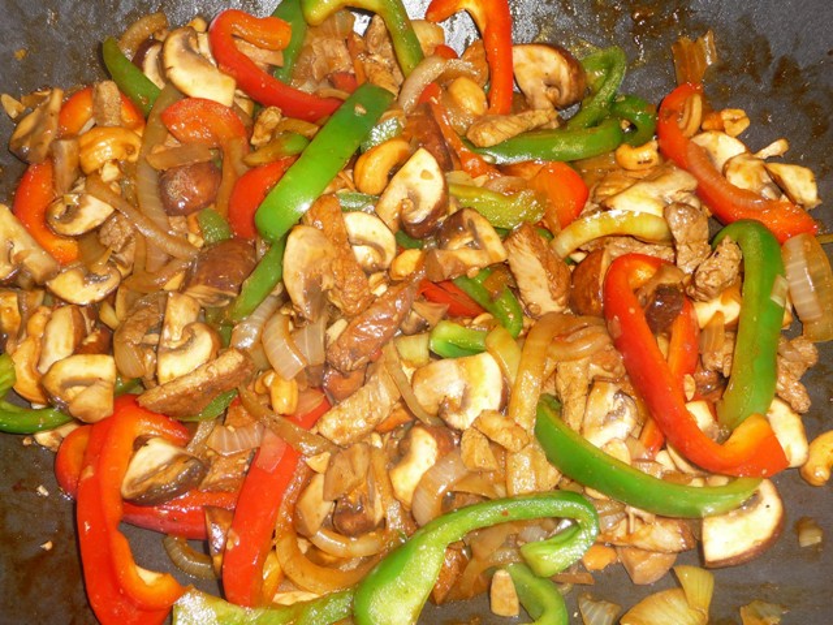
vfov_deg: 36.0
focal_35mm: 40
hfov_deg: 46.8
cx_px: 416
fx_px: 963
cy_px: 312
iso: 100
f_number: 3.9
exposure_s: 1/30
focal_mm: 6.7
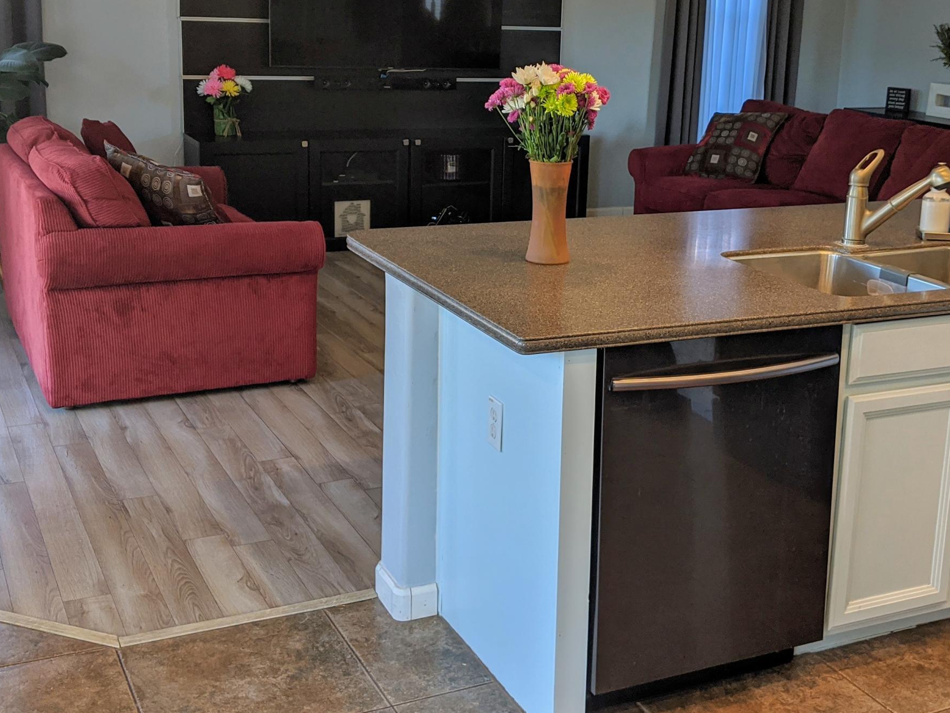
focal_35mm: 46
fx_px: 1263
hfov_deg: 41.2
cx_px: 530
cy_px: 268
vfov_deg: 31.4
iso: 58
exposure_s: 1/125
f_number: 1.8
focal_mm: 4.44
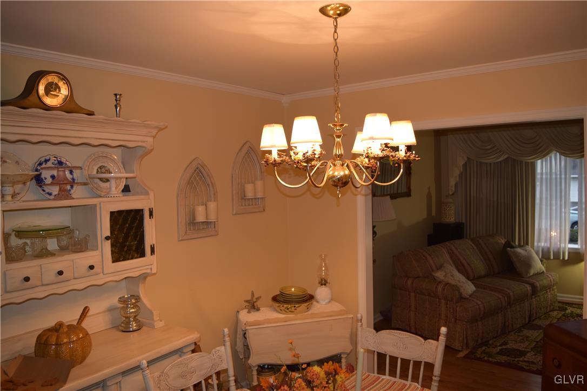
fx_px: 440
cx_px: 294
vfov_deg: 47.9
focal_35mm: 27
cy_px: 196
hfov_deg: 67.4
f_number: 3.5
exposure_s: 1/60
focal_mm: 18
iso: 640
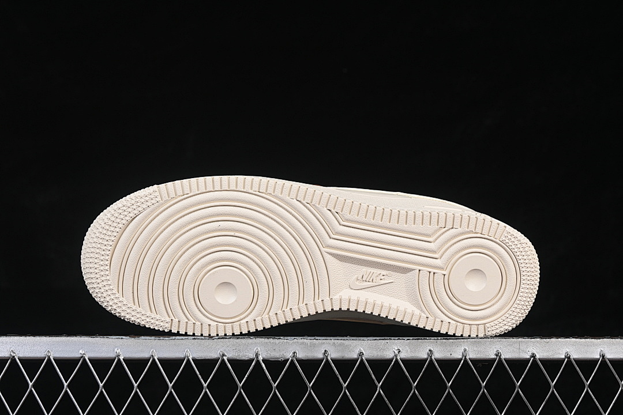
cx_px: 312
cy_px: 208
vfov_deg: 18.2
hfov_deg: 27.0
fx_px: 1298
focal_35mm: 75
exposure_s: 1/80
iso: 160
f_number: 8
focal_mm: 50
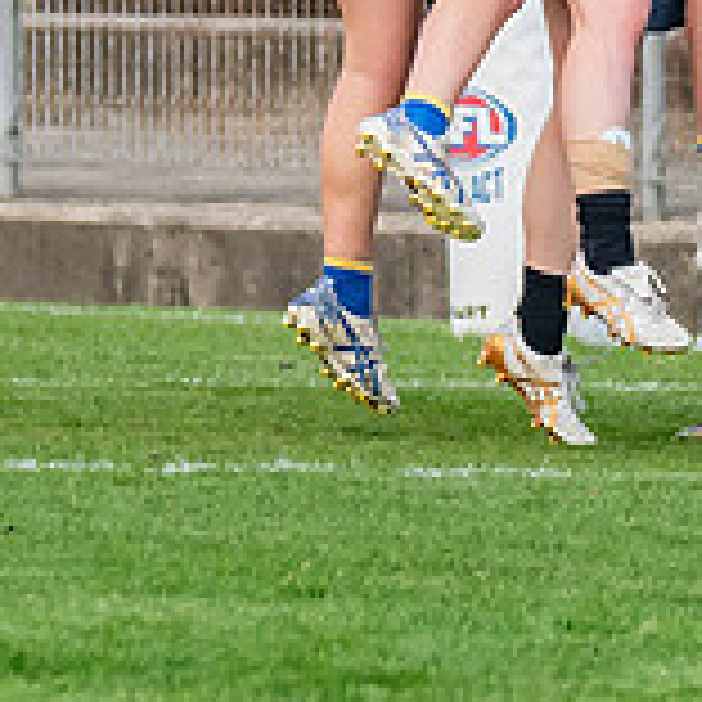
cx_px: 901
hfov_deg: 1.2
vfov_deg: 1.2
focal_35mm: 1495
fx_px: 34301
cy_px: -304
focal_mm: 240
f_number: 6.3
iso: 800
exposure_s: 1/1600
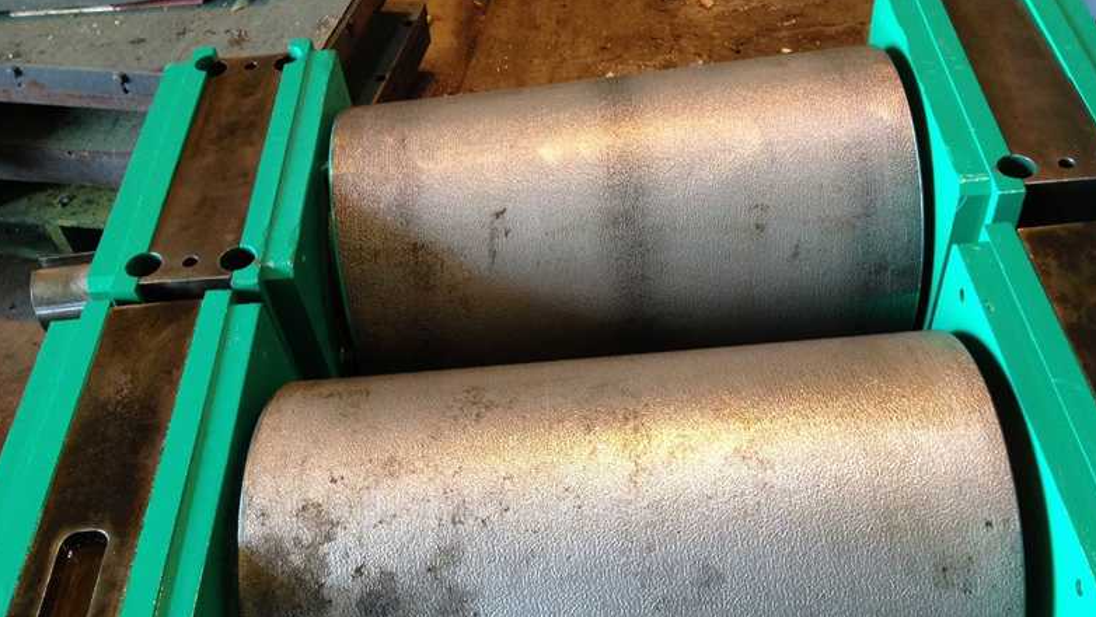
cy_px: 414
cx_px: 552
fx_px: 1133
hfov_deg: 51.6
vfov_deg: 30.2
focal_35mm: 39
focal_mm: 4.28
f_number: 2.4
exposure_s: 1/20
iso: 160
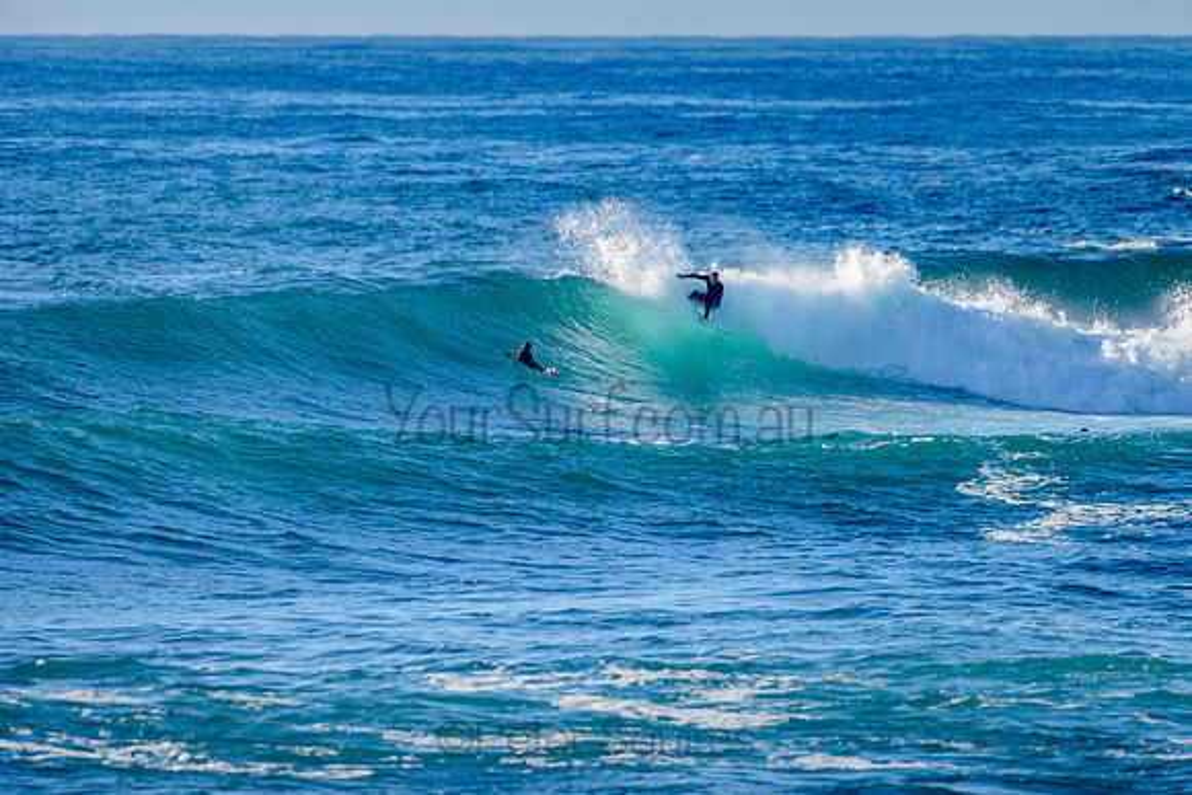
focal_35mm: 613
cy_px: 339
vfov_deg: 2.2
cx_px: 731
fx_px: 20308
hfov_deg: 3.4
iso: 250
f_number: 5.6
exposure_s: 1/2000
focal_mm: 500
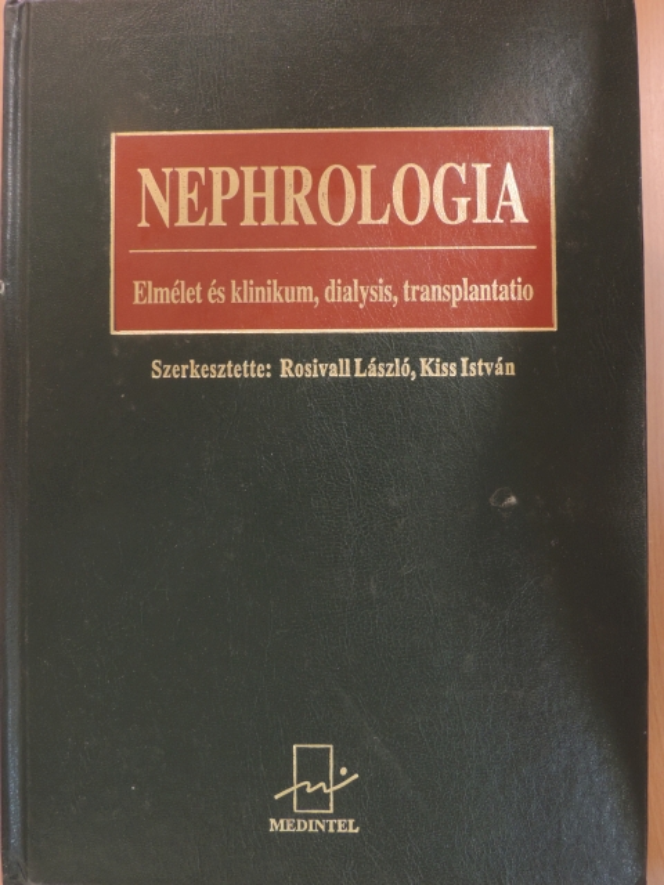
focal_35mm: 40
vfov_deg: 46.8
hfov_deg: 36.0
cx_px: 332
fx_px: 1023
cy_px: 442
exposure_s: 1/20
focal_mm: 7.1
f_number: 3.3
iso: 400
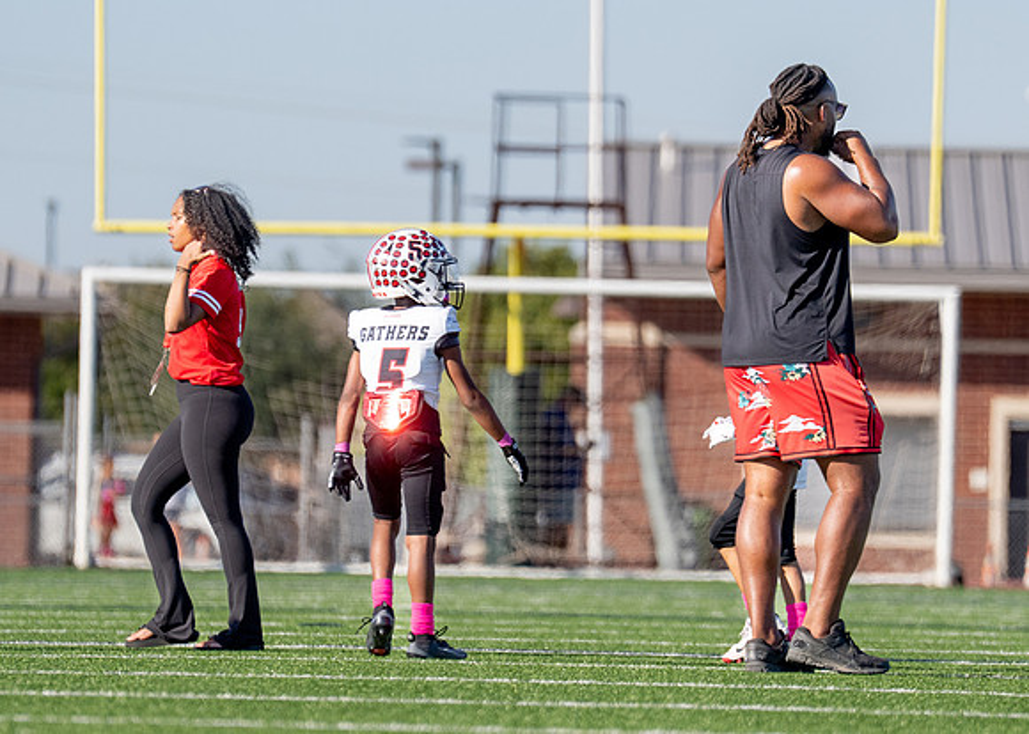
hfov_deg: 4.4
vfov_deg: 3.2
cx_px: 528
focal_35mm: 453
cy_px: 308
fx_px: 13244
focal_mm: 200
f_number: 2.8
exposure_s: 1/5000
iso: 320
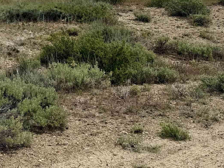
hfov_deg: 24.9
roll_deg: -1.9
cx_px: -39
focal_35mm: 71
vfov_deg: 19.7
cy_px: -22
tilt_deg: +5.0
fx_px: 460
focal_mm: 6.76
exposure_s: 1/7353
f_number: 1.78
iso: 80
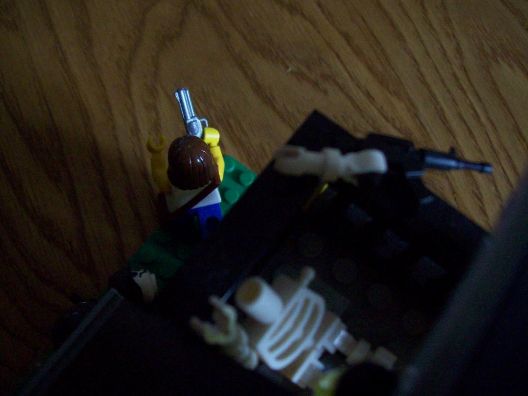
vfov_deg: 39.7
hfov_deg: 51.3
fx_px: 549
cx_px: 264
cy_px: 198
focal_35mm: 36
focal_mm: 6
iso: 200
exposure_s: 1/8
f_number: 2.7
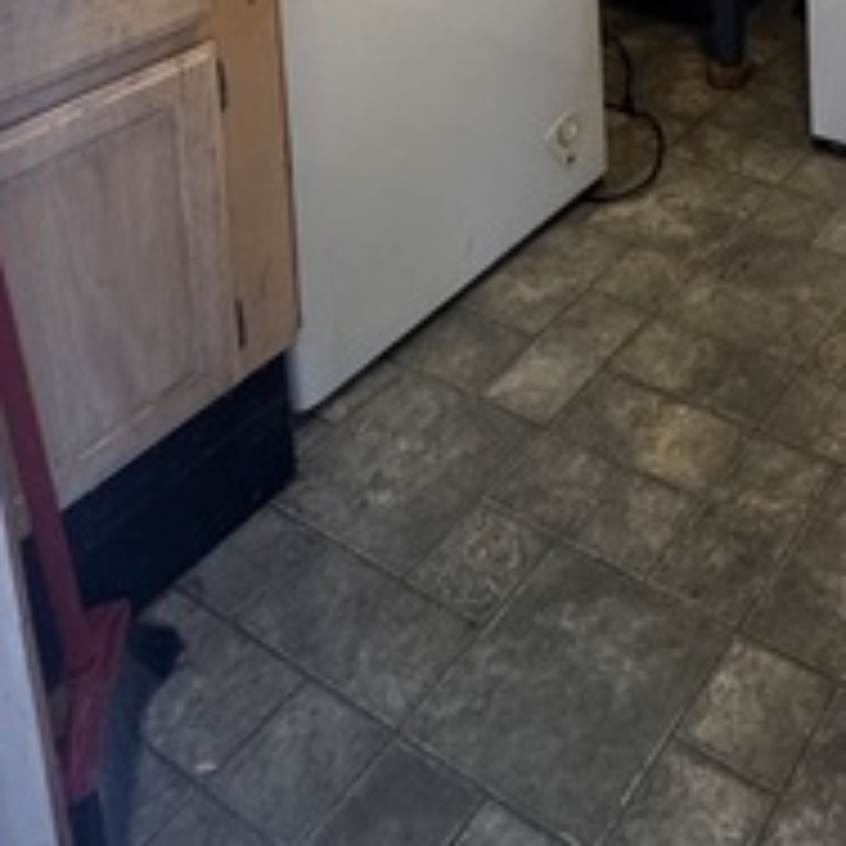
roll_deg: +1.8
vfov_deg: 29.5
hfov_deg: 35.3
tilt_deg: -7.7
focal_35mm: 44
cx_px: 814
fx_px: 1217
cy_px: -295
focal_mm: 2.22
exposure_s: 1/60
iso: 250
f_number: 2.2
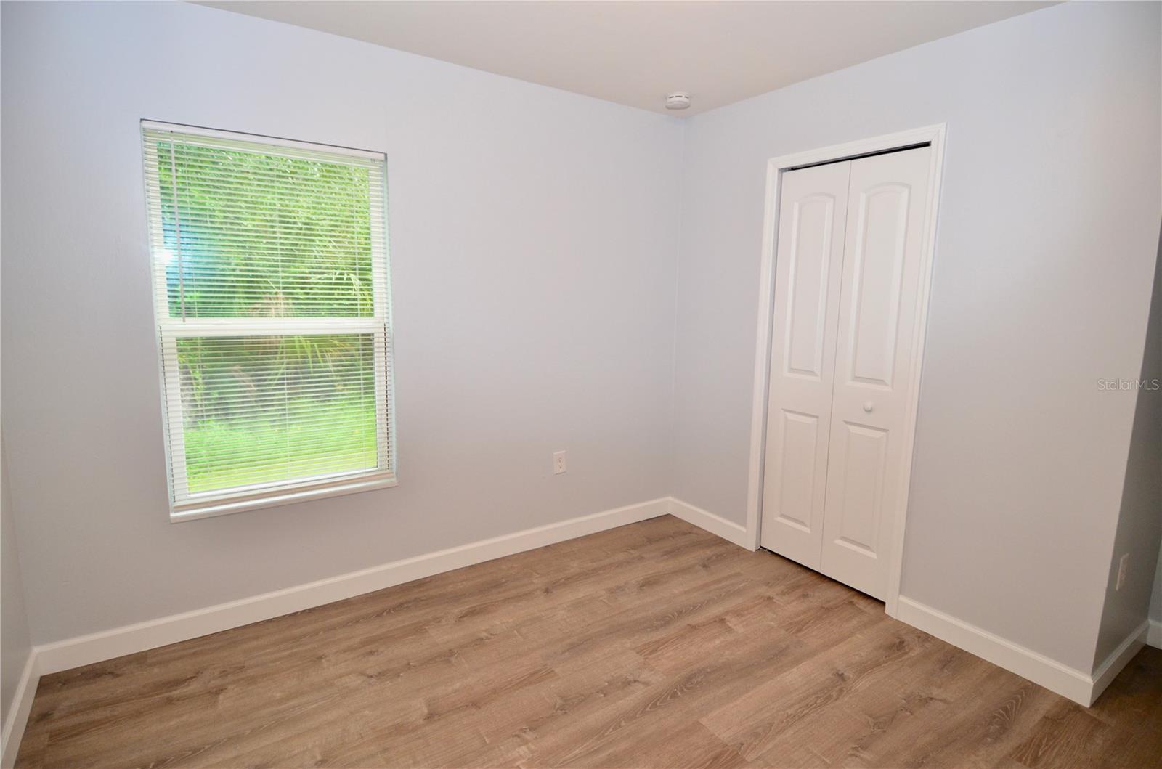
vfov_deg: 67.1
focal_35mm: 18
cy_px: 384
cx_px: 581
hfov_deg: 90.1
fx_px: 580
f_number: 4
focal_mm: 12
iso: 900
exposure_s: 1/60
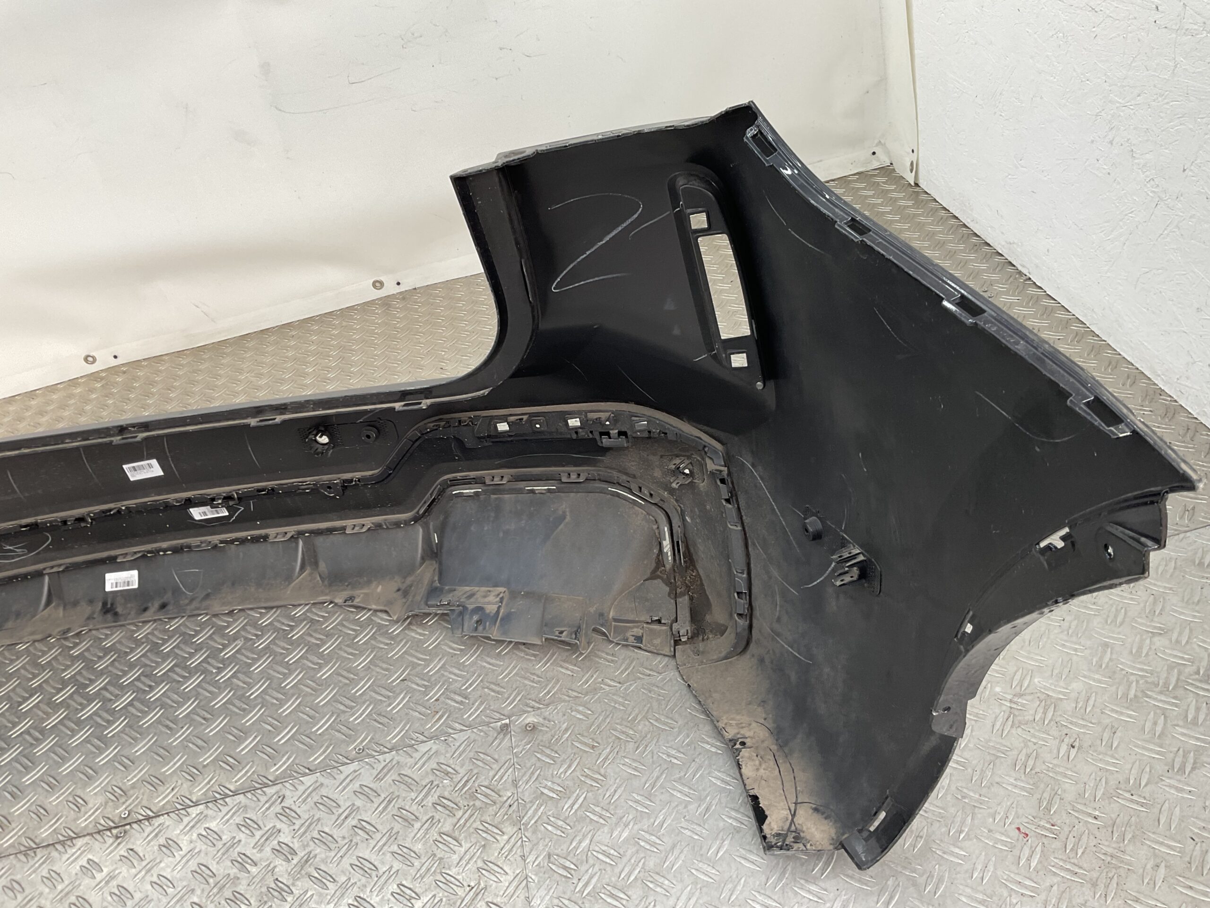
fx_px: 1014
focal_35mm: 29
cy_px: 454
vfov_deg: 48.2
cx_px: 605
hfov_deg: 61.7
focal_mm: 3
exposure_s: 1/120
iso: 32
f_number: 1.8
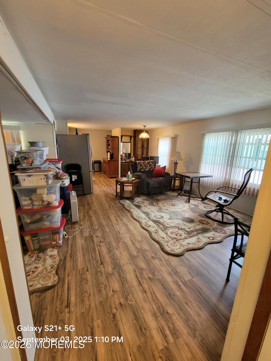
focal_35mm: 13
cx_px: 136
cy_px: 180
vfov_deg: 106.2
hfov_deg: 89.9
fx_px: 136
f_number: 2.2
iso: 400
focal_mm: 2.2
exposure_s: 1/60
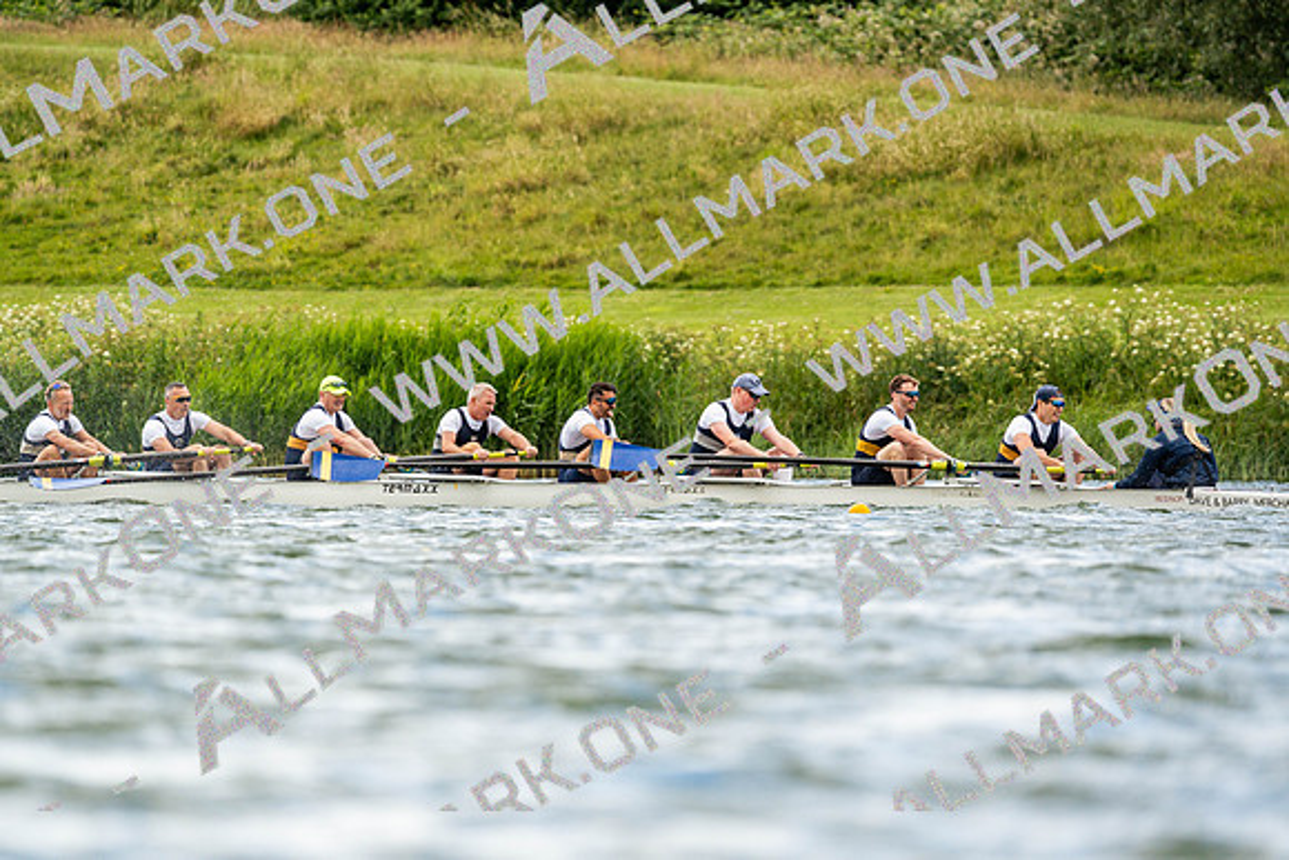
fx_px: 15793
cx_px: 644
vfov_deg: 3.1
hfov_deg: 4.7
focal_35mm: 441
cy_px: 430
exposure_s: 1/2000
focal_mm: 441
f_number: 6.3
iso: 640
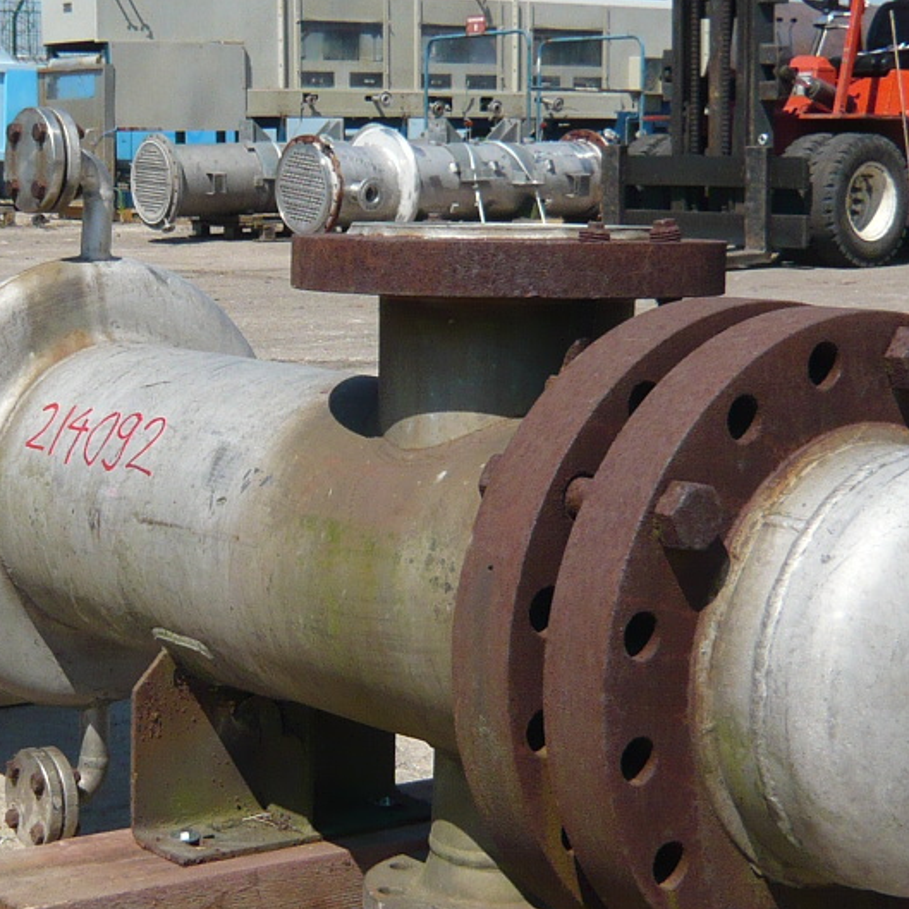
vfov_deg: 22.5
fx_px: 2288
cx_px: 294
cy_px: 531
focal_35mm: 77
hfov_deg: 22.4
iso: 100
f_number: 8
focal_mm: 4.6
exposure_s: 1/200
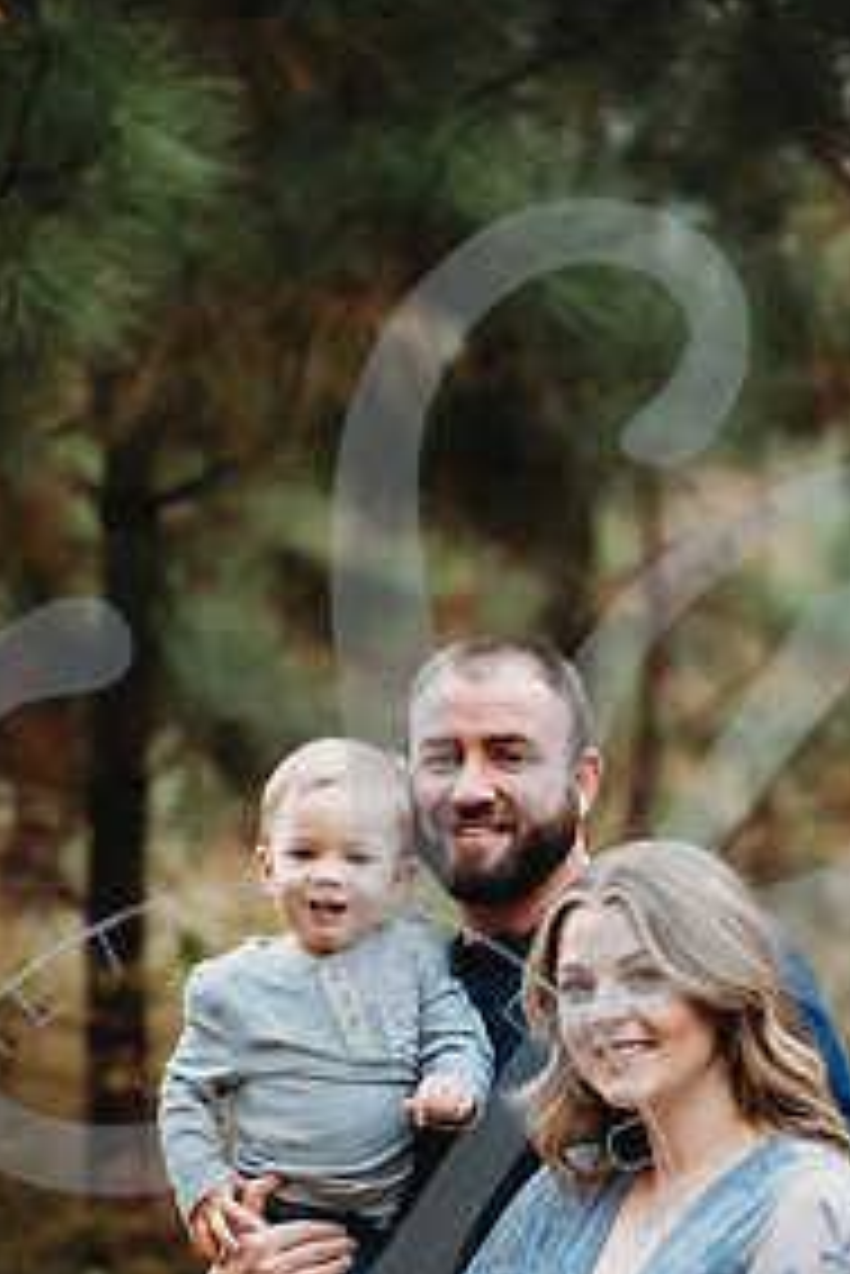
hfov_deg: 8.2
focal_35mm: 167
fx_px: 5907
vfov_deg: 12.3
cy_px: 959
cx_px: 481
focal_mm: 105
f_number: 2.8
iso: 400
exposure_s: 1/250
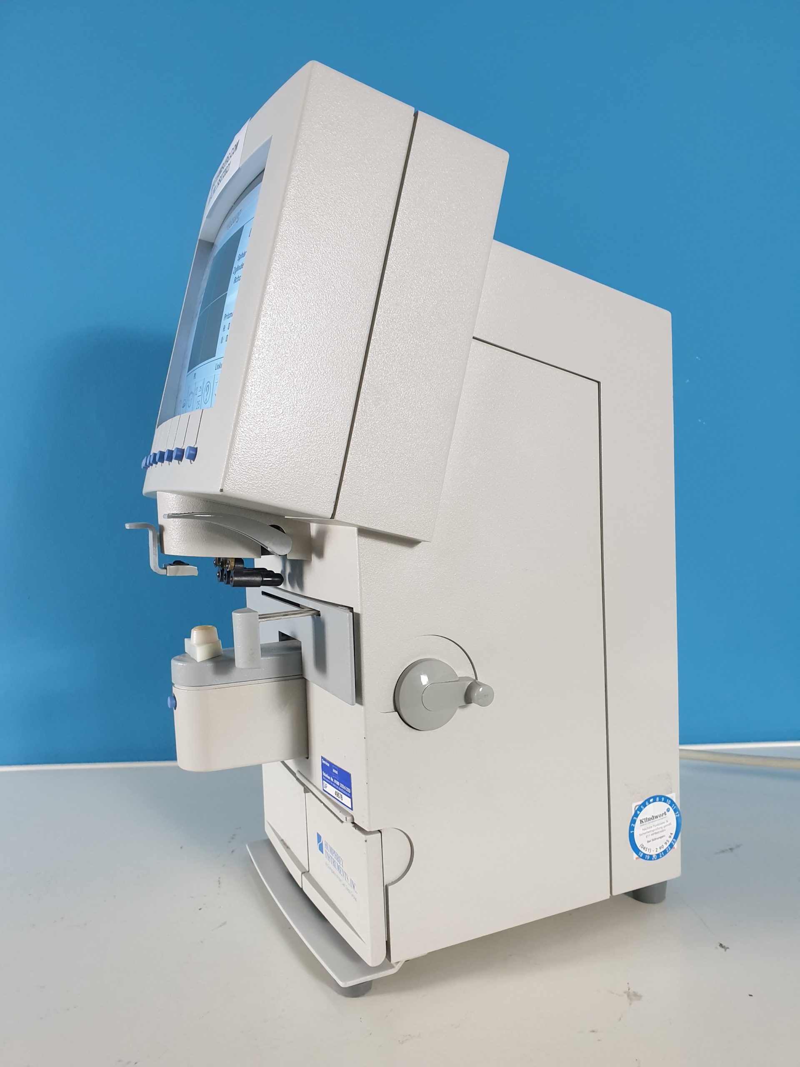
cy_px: 534
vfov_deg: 67.3
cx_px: 400
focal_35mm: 26
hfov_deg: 53.1
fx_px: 801
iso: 320
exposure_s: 1/33
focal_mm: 4.3
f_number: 2.4
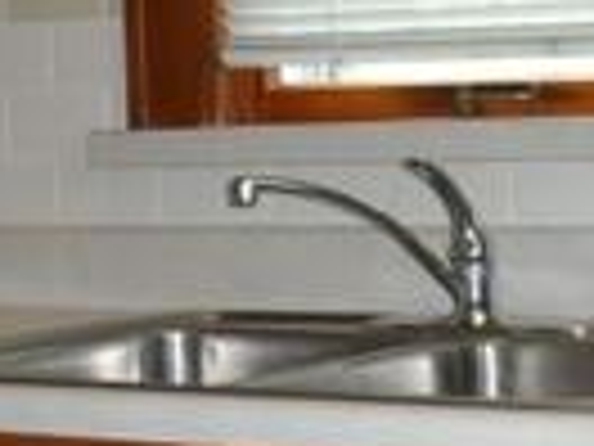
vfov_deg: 12.8
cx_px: 520
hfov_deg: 16.8
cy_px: 171
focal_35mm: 116
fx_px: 1991
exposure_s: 1/30
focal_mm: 4
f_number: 3.2
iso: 160
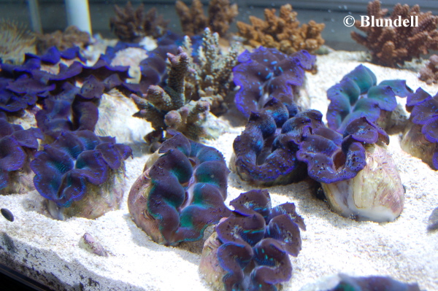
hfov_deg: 49.6
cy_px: 146
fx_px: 474
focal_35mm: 39
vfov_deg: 34.2
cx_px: 219
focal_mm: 26
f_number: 5
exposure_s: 1/100
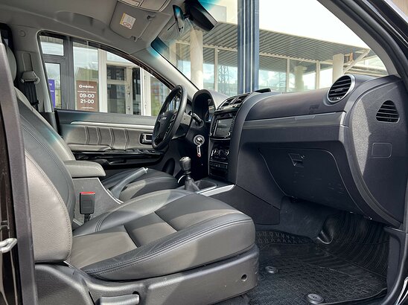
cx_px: 204
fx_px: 306
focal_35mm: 26
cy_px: 152
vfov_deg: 53.0
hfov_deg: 67.3
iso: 50
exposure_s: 1/433
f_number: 1.5
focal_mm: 5.7
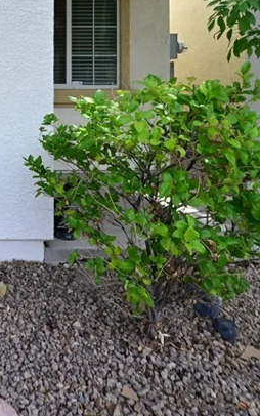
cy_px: 93
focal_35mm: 36
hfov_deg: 29.4
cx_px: -68
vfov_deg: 51.2
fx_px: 408
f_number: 20
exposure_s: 1/60
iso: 800
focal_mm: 14
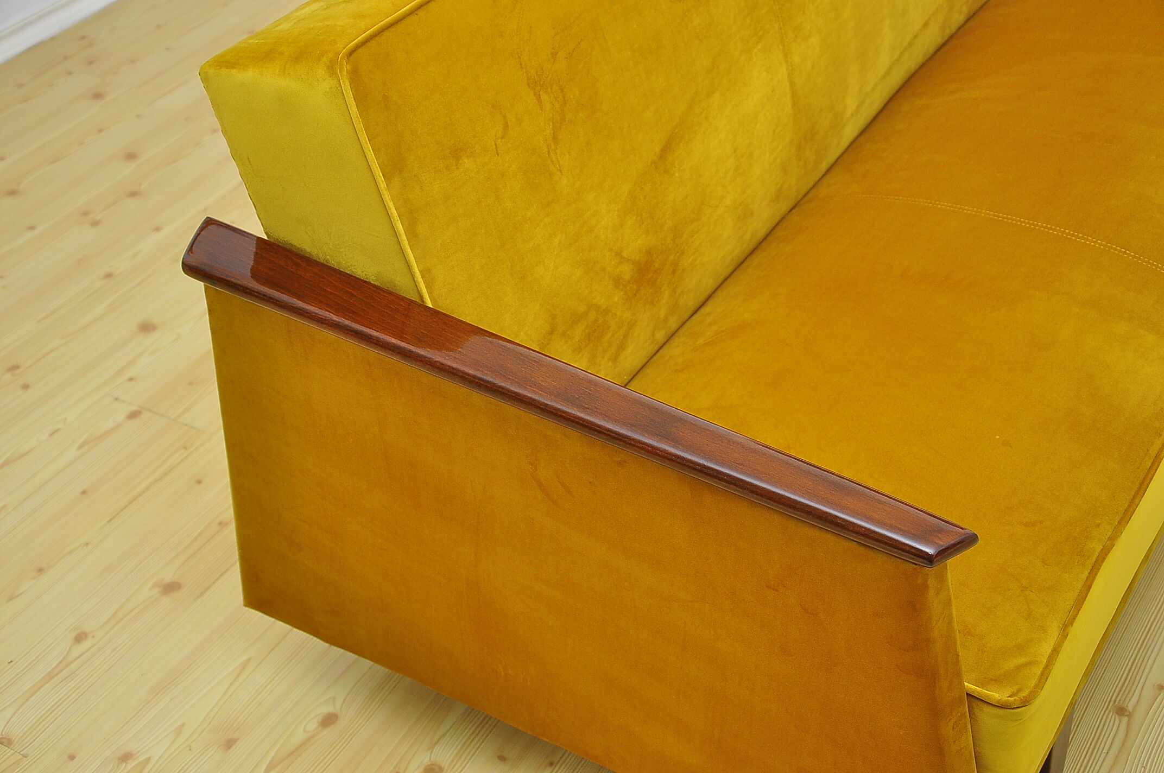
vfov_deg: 25.7
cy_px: 386
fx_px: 1695
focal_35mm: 52
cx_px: 582
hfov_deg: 37.9
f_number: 5.6
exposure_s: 1/200
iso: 400
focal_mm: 35
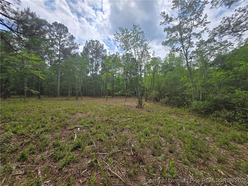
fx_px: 93
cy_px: 93
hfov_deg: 106.2
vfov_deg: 89.9
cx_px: 124
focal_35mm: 13
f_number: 2.2
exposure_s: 1/1347
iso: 25
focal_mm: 1.7
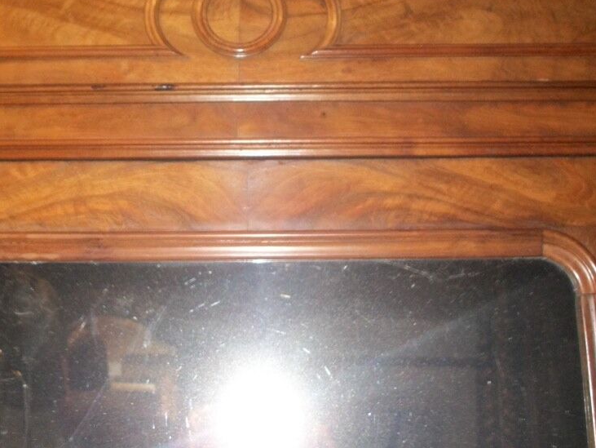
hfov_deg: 34.3
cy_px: 122
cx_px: 247
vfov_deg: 25.9
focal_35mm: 56
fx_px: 965
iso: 160
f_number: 2.9
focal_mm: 5.7
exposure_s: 1/30
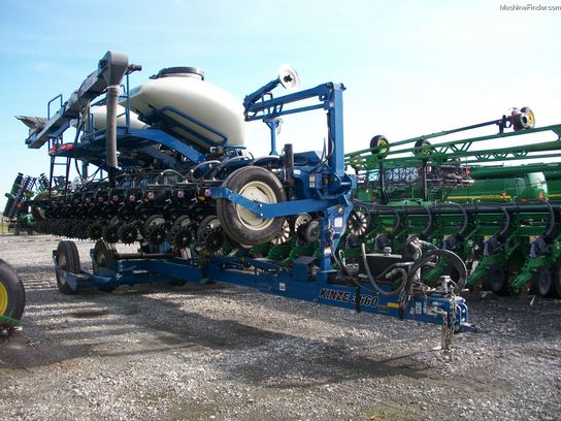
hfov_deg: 52.6
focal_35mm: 35
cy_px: 210
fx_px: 567
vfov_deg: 40.7
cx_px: 280
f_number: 3.1
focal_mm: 6.3
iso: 80
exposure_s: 1/400
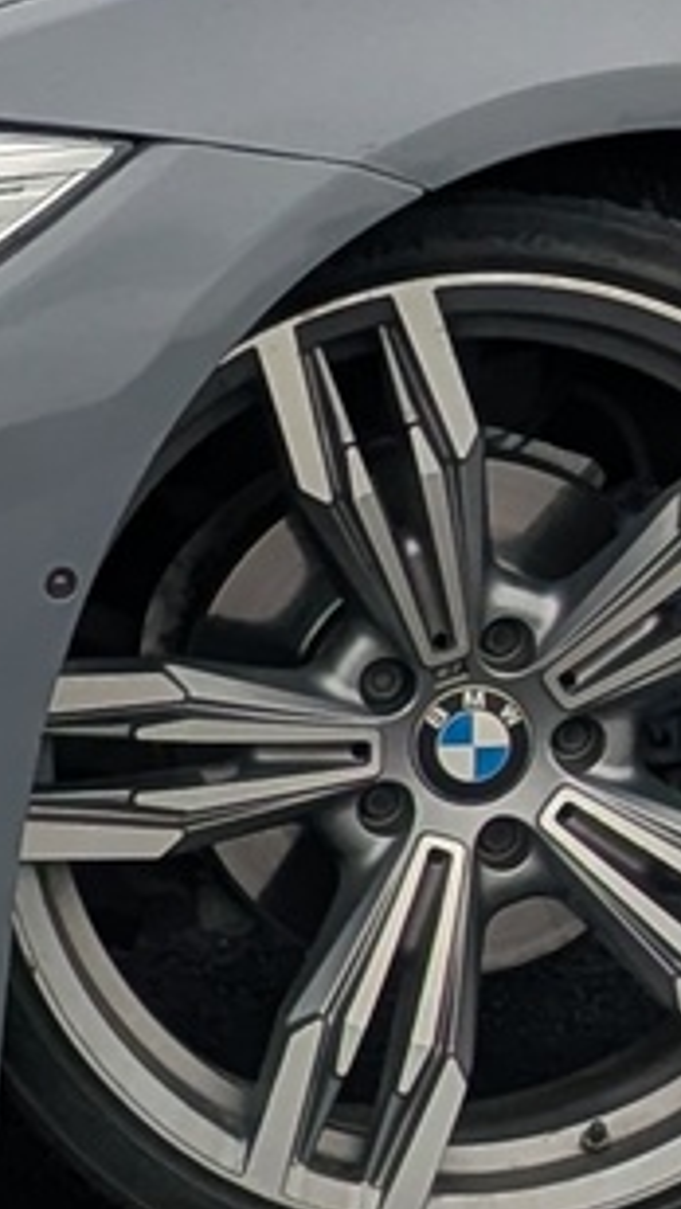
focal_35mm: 271
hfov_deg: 4.4
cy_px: 295
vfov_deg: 7.9
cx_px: 1417
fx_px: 8693
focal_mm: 6.81
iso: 47
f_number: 1.85
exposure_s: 1/449
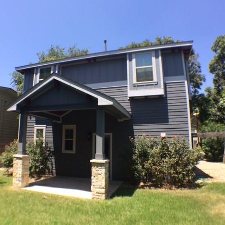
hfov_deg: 47.2
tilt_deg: +10.7
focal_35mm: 35
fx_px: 257
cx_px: 103
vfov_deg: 47.2
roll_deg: -0.5
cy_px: 112
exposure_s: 1/977
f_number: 2.2
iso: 32
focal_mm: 4.15
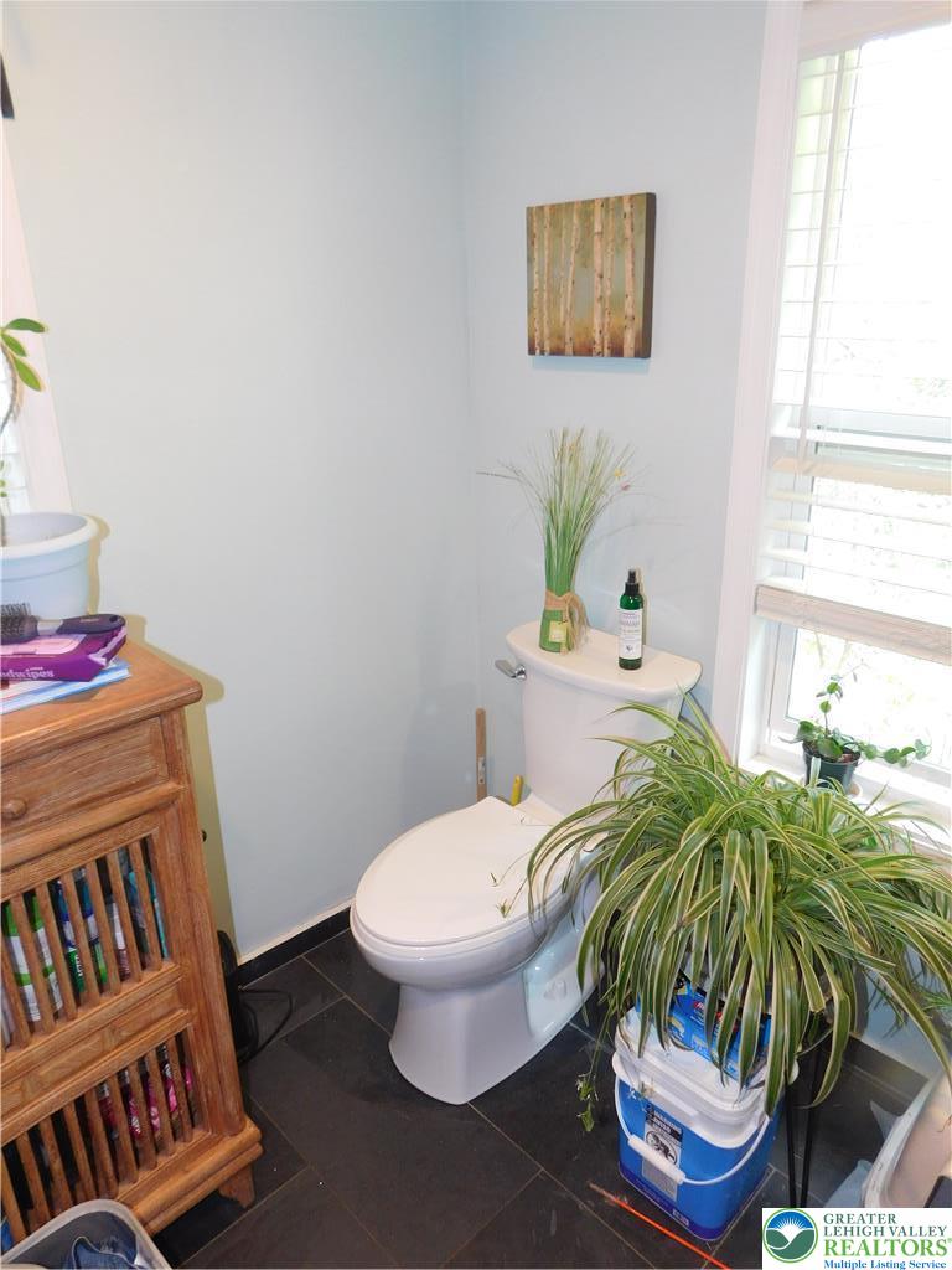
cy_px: 635
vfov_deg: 71.6
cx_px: 476
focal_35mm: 24
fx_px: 880
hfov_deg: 56.8
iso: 200
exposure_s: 1/30
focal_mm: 4.1
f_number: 3
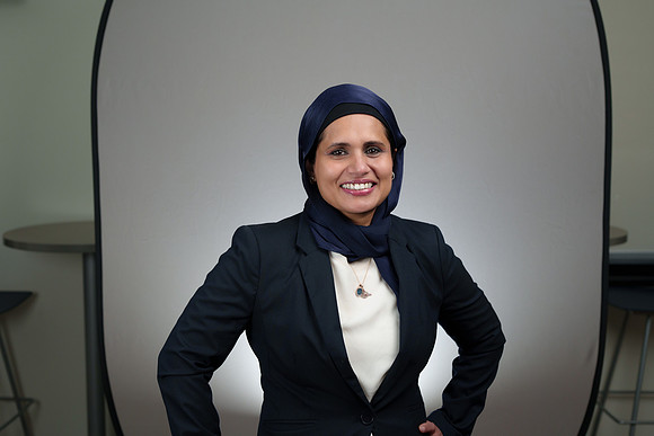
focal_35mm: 50
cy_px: 218
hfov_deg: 39.6
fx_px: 909
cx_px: 327
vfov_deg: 27.0
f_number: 4
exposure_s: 1/250
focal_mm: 50
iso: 640
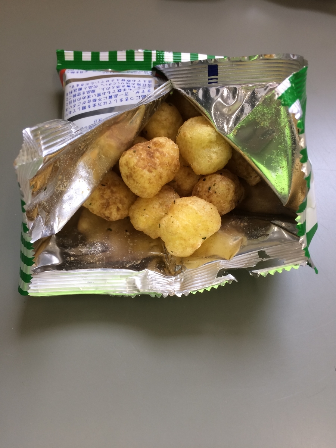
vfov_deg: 61.7
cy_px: 224
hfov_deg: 48.2
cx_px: 168
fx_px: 375
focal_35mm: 29
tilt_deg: -63.8
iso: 40
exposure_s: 1/30
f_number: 2.2
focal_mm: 4.15
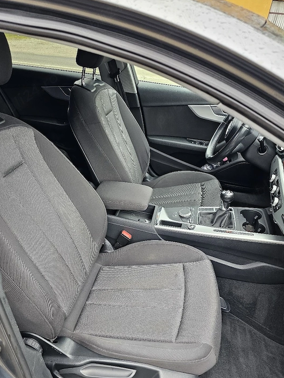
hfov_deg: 53.0
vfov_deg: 67.3
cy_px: 195
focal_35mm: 26
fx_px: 284
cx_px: 128
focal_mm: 6.3
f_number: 1.7
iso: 100
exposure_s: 1/101
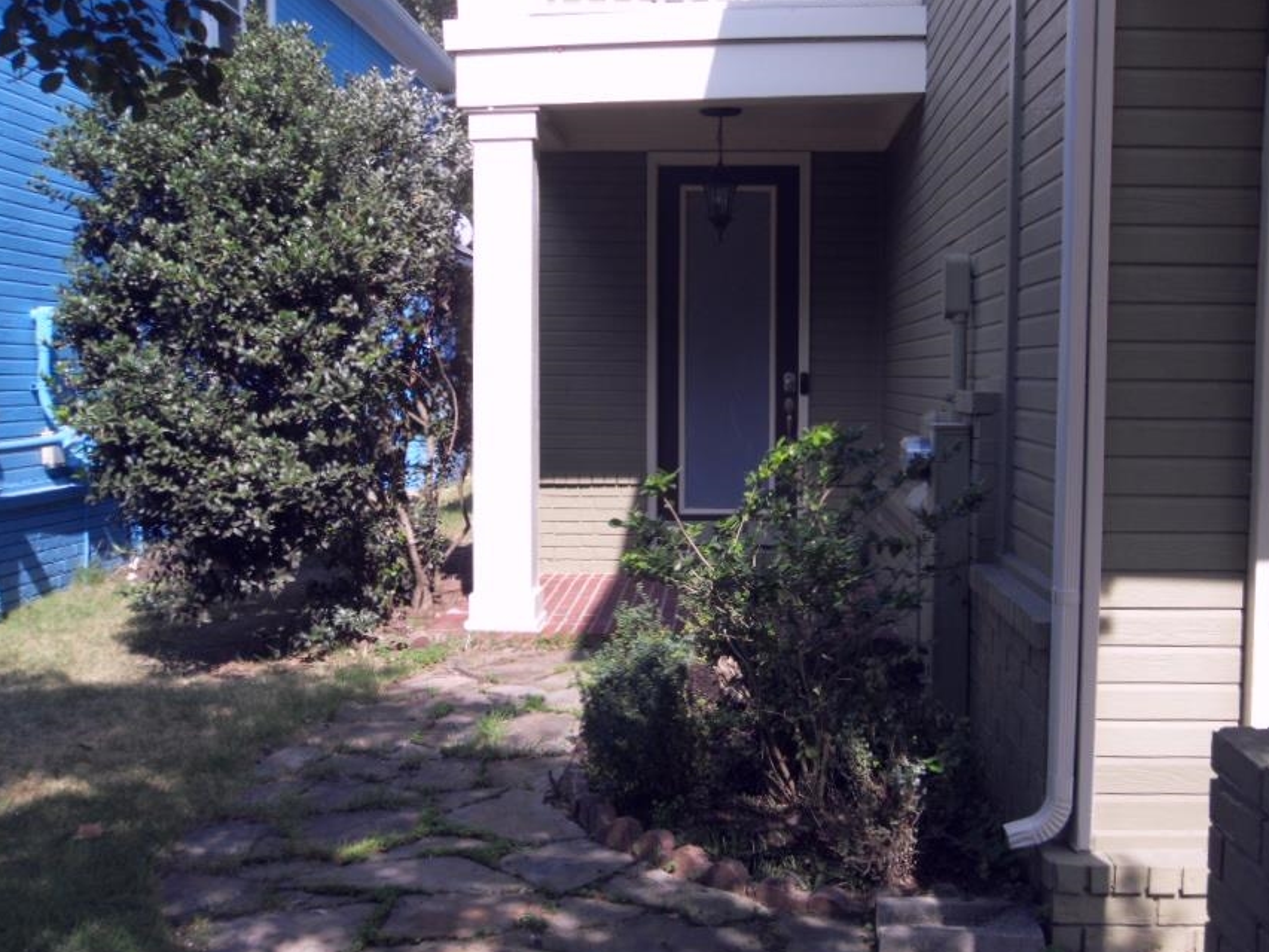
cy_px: 521
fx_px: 1540
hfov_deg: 44.6
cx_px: 732
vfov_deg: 34.3
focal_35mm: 42
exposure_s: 1/90
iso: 80
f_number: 8.2
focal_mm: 6.3
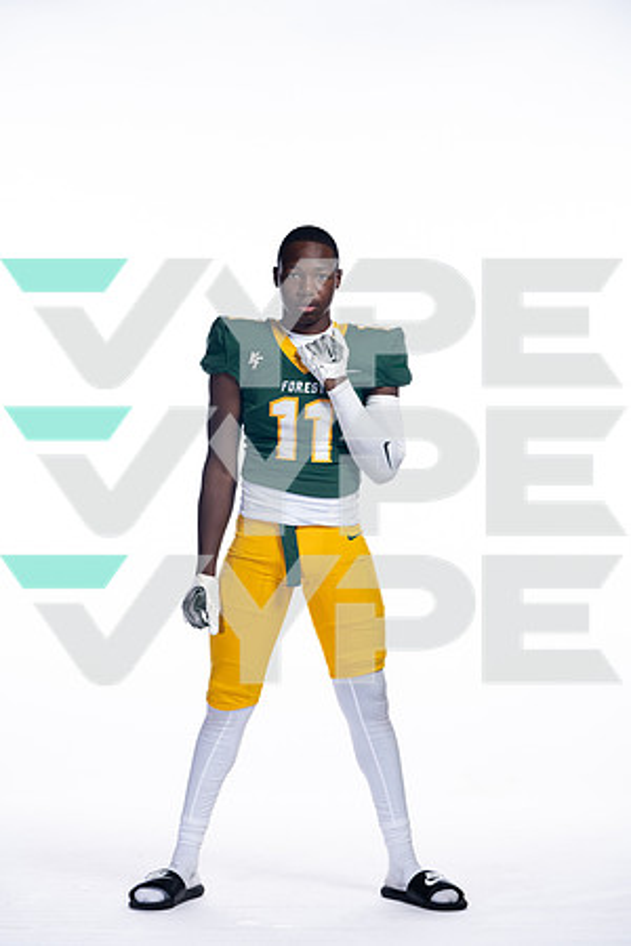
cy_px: 473
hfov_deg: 12.6
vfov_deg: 18.8
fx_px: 2866
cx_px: 316
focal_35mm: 109
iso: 400
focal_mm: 109
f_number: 6.3
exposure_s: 1/250
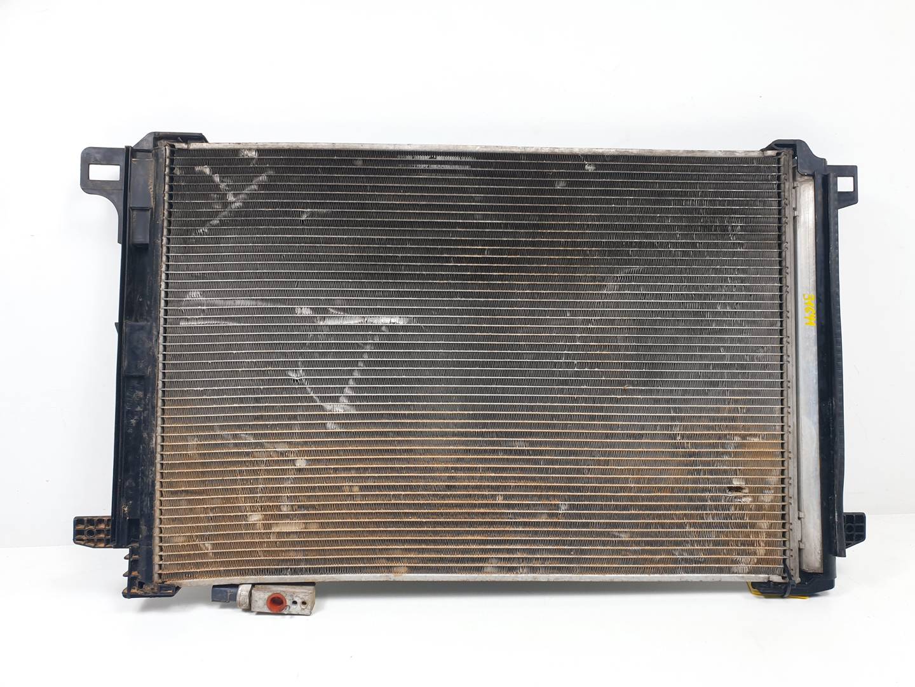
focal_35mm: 26
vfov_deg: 53.1
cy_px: 344
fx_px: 687
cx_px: 458
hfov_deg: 67.3
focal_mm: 4.3
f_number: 2.4
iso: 50
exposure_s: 1/163
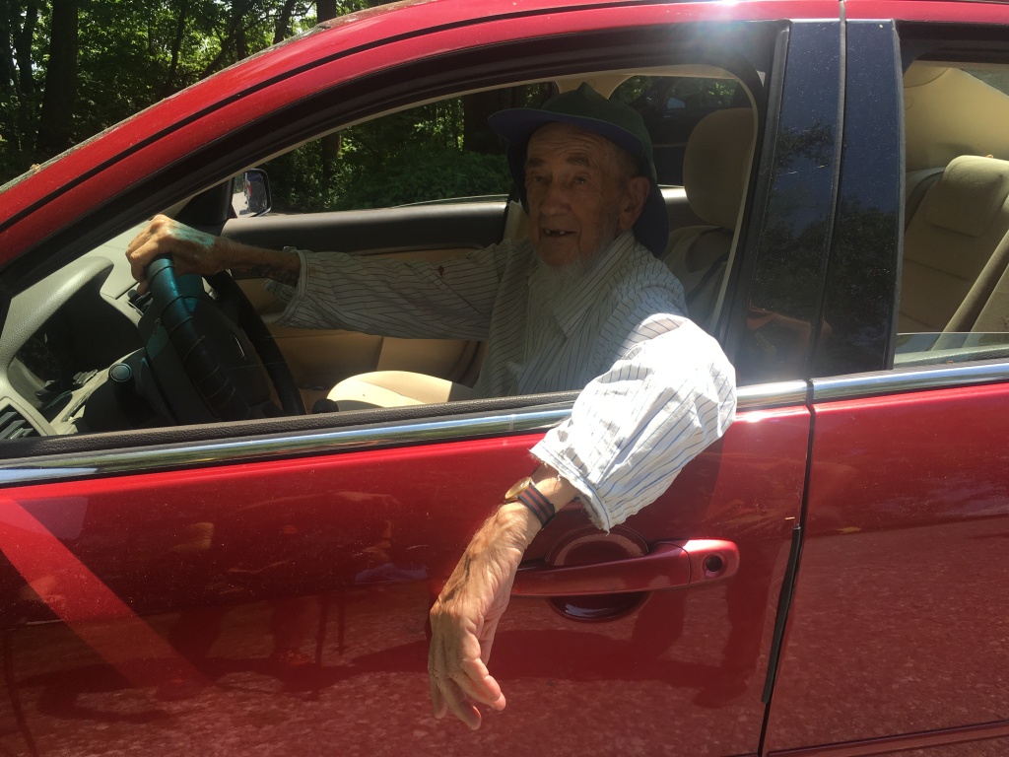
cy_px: 378
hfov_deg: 61.7
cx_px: 504
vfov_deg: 48.2
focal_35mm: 29
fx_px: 845
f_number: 2.2
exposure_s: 1/545
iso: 25
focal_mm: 4.15
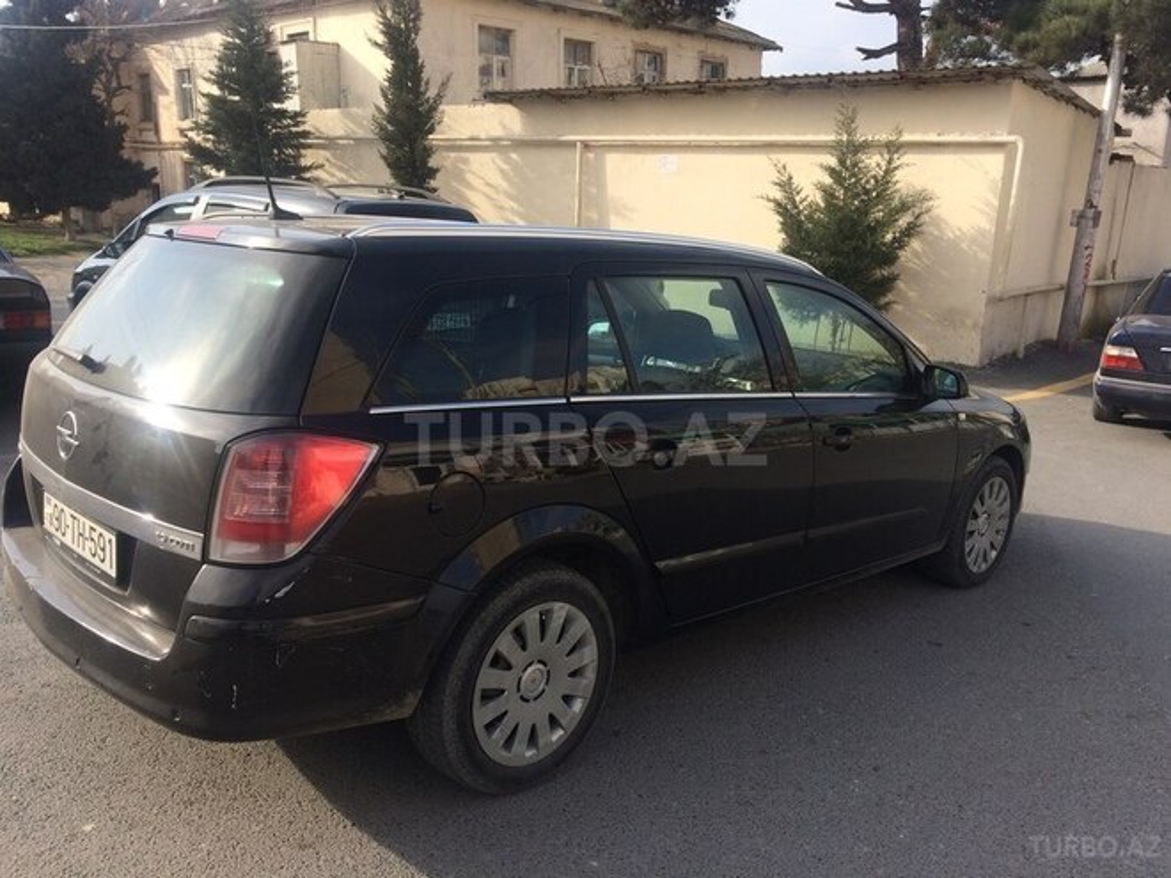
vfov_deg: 48.2
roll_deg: +0.0
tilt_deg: -14.9
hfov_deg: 61.7
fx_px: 981
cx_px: 586
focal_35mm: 29
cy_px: 439
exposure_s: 1/1026
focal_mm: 4.15
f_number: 2.2
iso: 32
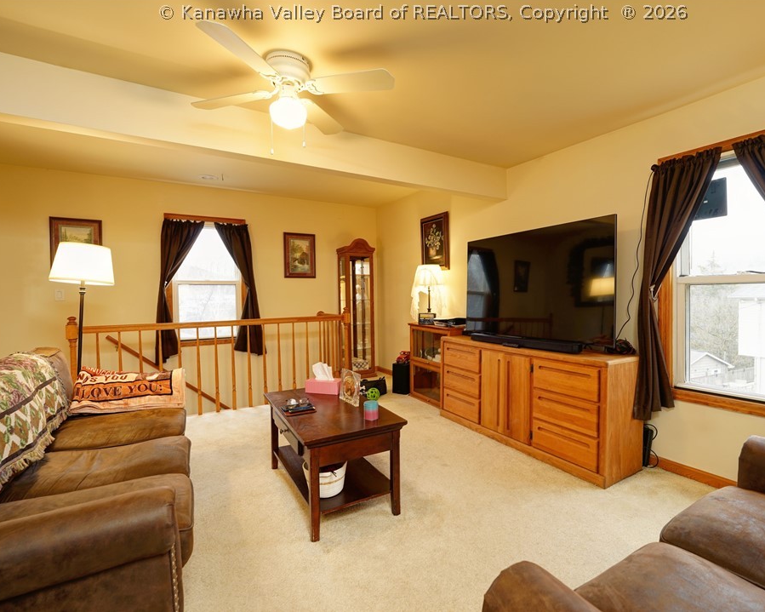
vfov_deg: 77.0
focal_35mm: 17
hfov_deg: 89.3
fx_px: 385
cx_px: 422
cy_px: 305
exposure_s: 1/13
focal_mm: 15
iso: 400
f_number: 4.5
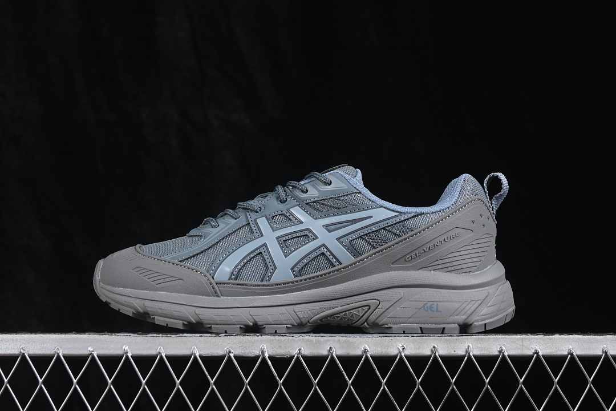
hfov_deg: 27.0
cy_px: 206
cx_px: 308
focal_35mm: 75
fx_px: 1283
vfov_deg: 18.2
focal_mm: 50
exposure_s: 1/60
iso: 160
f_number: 7.1
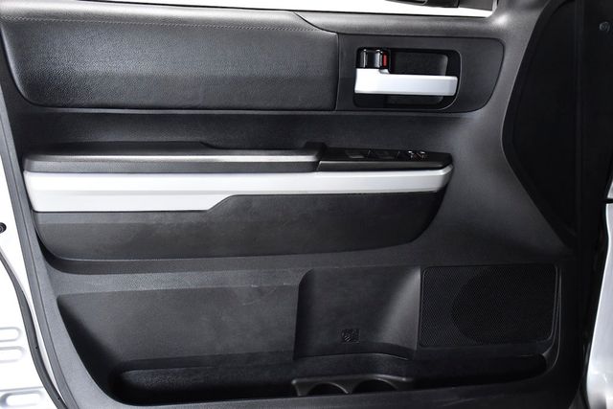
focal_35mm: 45
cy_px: 204
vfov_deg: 29.9
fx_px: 766
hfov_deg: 43.6
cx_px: 306
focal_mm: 30
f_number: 4
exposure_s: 1/320
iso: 2500
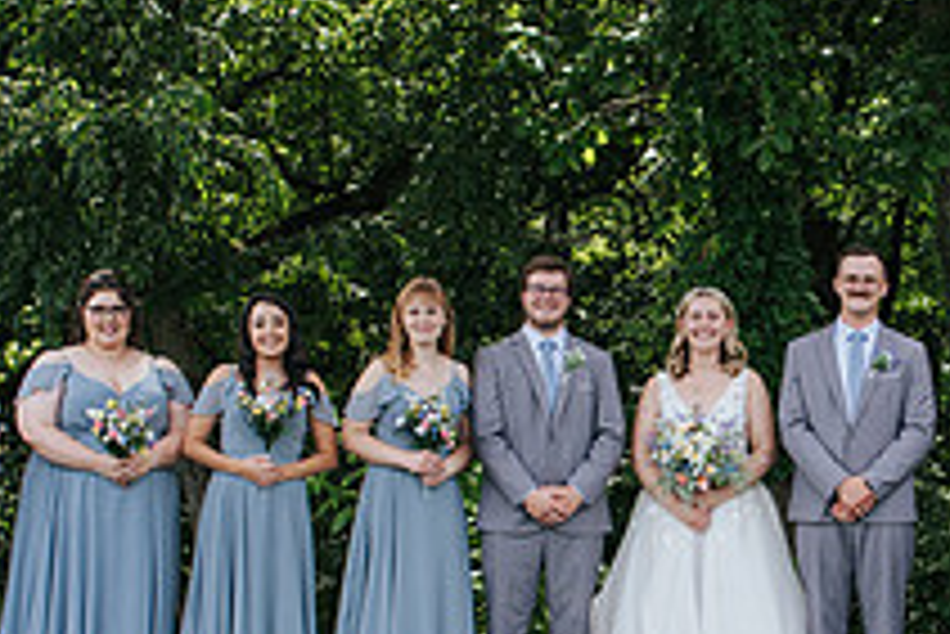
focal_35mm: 101
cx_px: 852
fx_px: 2667
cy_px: 488
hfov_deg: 19.8
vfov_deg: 13.5
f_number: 3.2
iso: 140
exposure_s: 1/400
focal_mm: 35
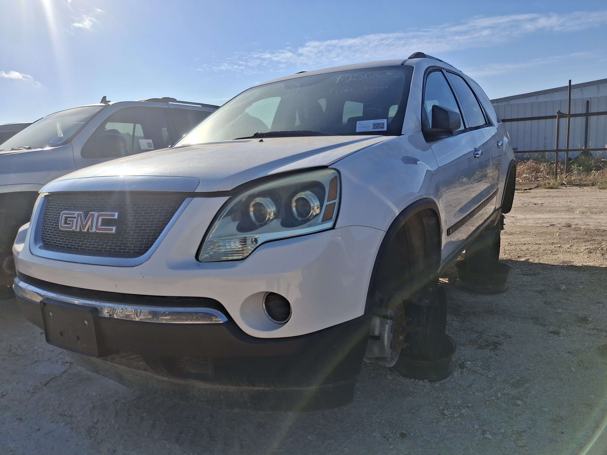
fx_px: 438
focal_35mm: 25
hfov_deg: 69.4
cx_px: 304
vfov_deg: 54.9
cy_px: 228
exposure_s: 1/4032
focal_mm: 4.69
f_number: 1.8
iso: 32
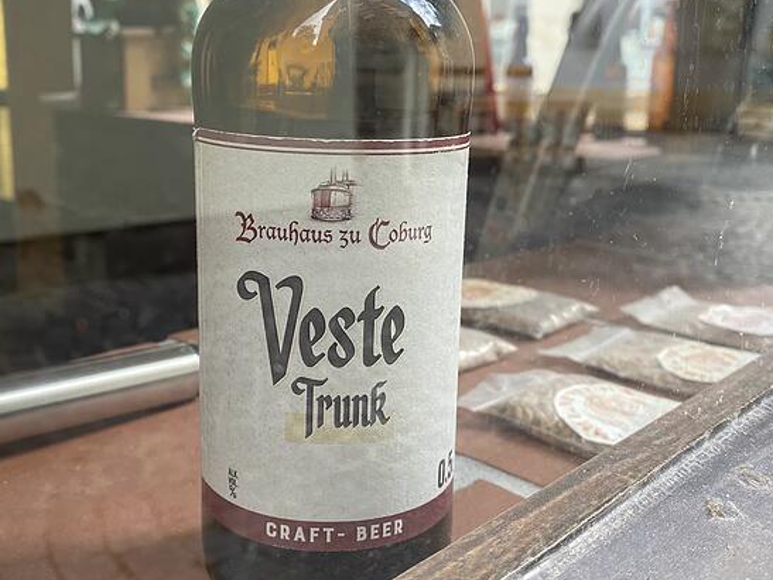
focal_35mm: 38
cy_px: 271
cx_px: 362
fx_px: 849
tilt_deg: -11.3
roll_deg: -1.1
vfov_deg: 37.7
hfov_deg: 48.9
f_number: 1.8
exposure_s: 1/122
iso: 40
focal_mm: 4.25
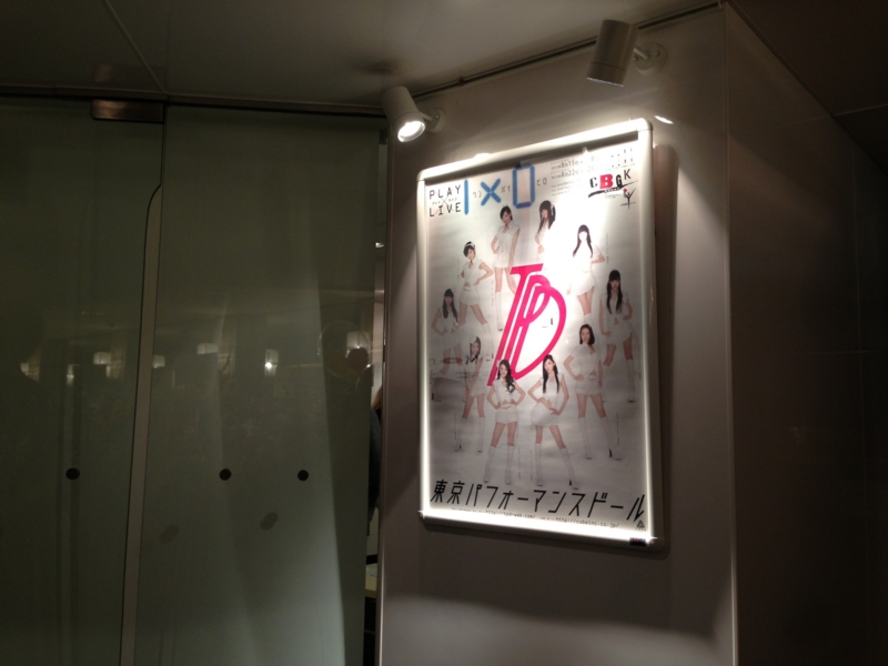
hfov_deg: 55.4
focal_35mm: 33
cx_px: 444
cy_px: 333
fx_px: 847
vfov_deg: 42.9
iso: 64
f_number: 2.4
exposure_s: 1/20
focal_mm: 4.13
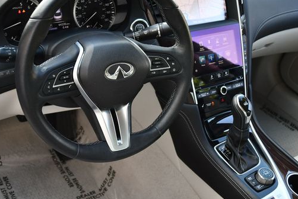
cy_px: 76
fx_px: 423
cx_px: 134
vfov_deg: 26.5
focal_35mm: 51
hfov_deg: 38.8
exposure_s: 1/250
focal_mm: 20
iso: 500
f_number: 3.8
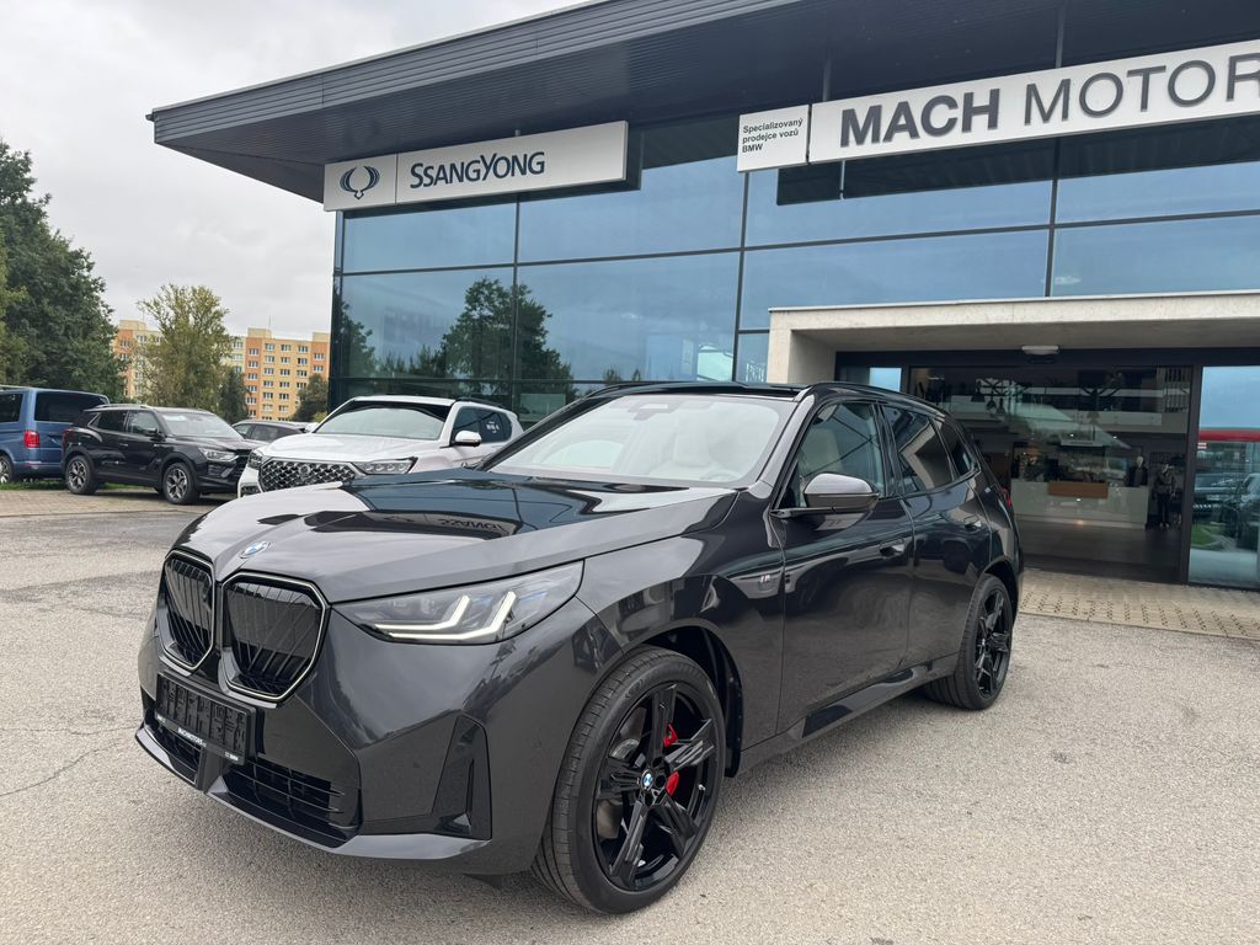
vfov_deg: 56.8
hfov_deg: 71.6
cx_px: 630
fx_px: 874
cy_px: 472
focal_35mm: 24
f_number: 1.78
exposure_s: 1/782
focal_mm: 6.76
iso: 80
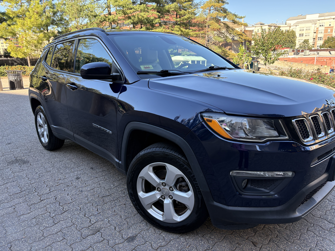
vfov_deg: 53.1
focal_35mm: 26
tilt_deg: -14.6
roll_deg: +2.0
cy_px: 126
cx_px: 168
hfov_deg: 67.3
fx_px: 252
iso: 64
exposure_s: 1/402
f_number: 1.6
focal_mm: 5.96
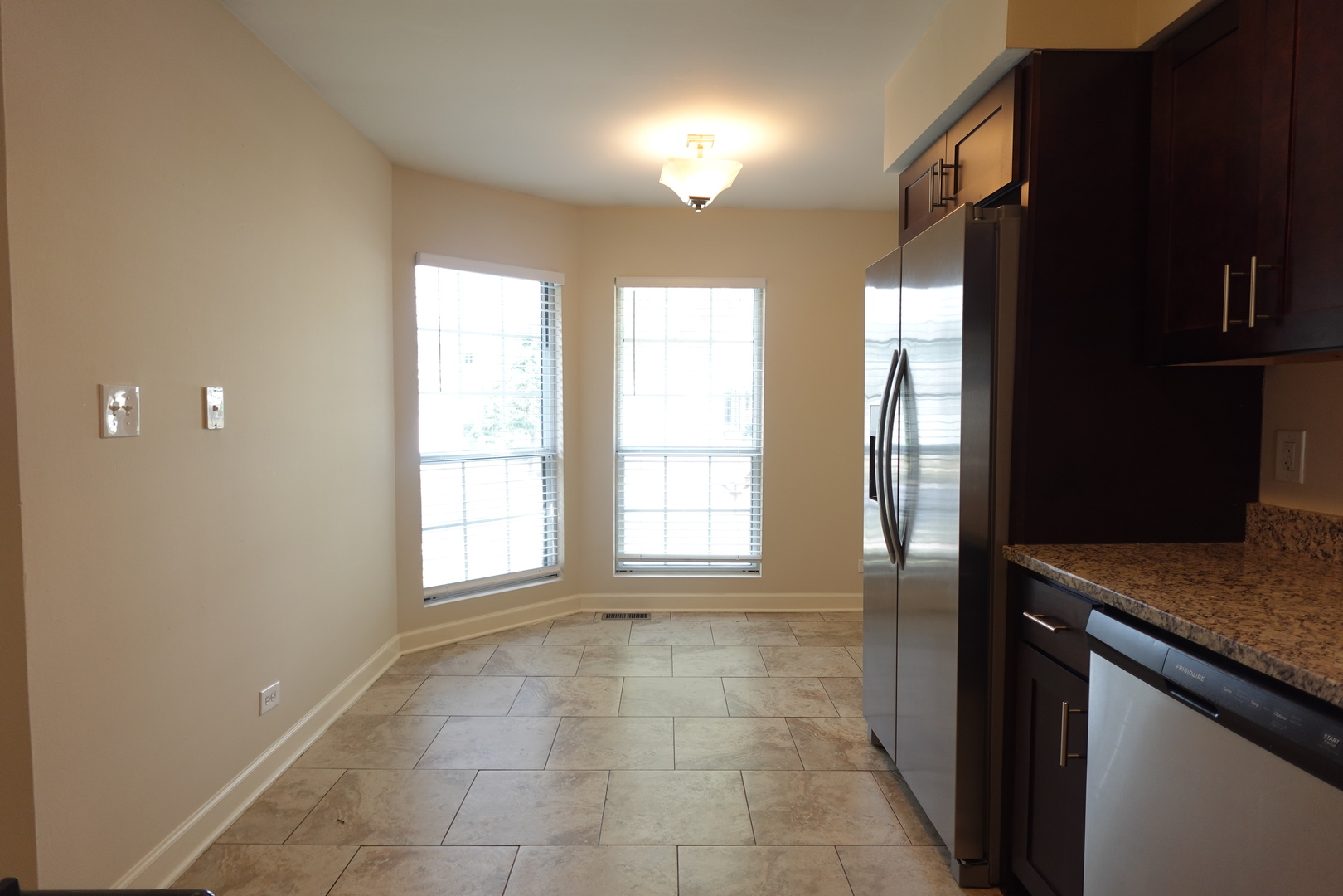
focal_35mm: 20
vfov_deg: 61.9
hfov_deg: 84.0
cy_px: 448
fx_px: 746
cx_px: 672
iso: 125
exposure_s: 1/80
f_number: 2
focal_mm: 7.6
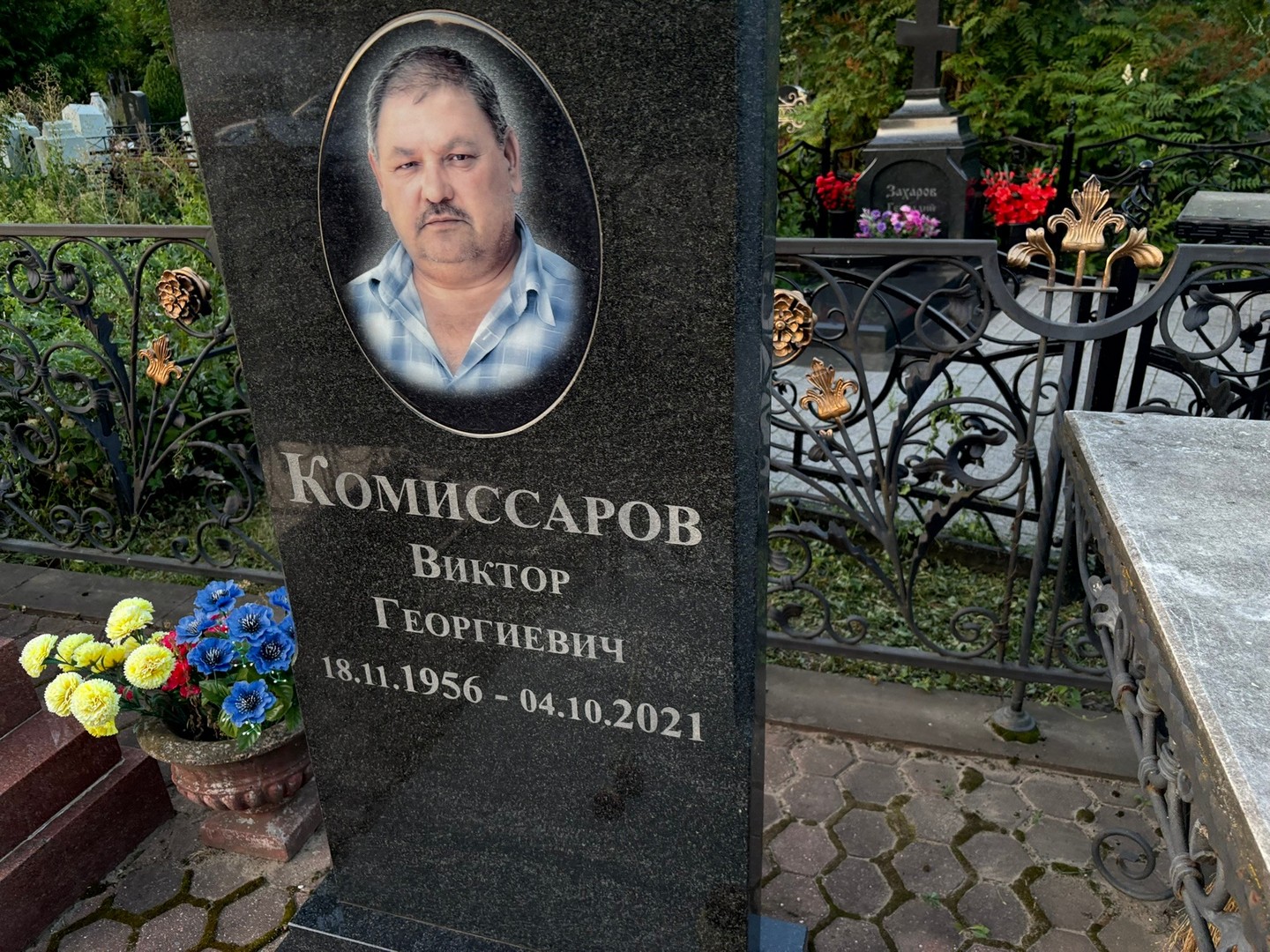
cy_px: 476
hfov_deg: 67.3
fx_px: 954
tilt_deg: -29.1
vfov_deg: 53.1
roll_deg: -1.9
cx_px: 635
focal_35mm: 26
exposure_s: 1/121
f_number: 1.6
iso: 80
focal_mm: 5.96
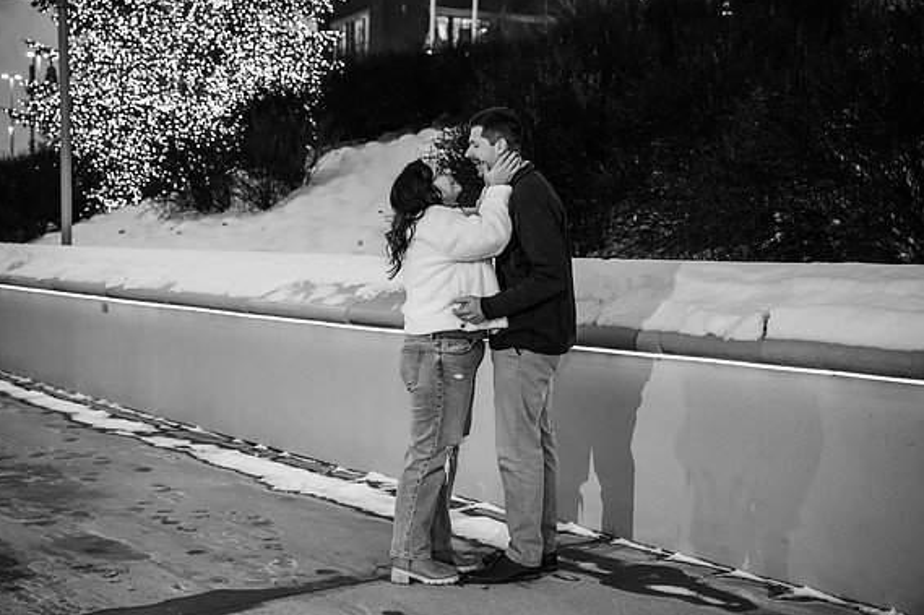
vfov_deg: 25.5
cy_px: 306
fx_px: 1360
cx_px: 460
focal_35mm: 53
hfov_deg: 37.5
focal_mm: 52
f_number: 4.5
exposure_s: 1/200
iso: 1000
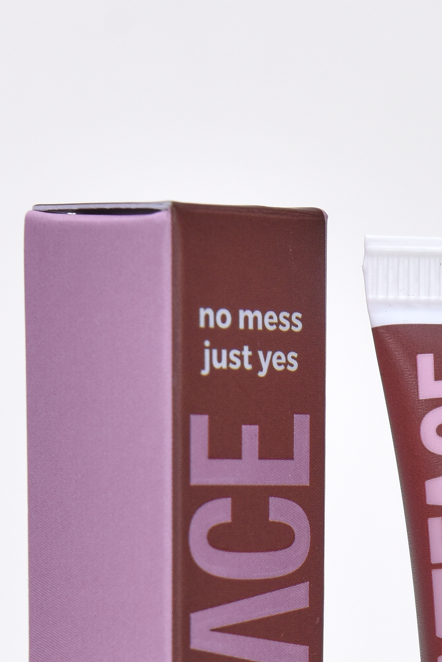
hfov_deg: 5.7
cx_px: 498
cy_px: 528
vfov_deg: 8.6
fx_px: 4417
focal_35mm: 240
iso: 400
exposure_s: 1/125
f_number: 10
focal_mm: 70
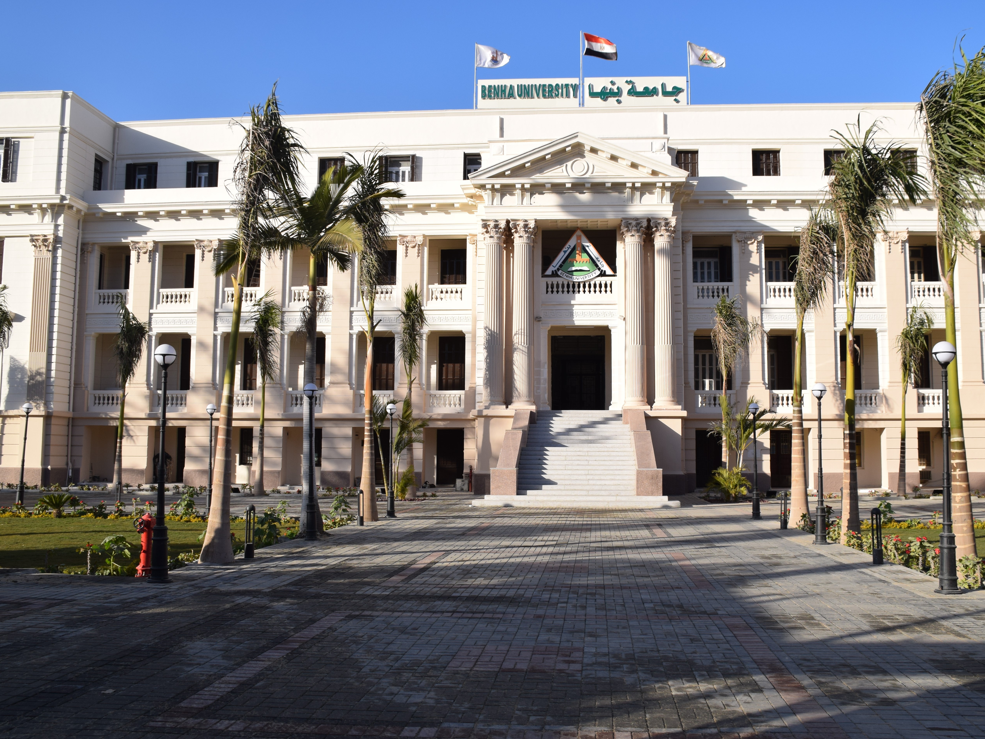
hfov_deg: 59.9
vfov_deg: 46.8
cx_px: 537
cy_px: 360
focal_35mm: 30
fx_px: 854
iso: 200
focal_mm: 18
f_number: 9
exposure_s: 1/320
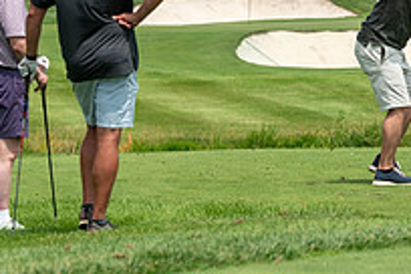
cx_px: 353
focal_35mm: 370
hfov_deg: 5.6
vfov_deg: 3.7
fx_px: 4224
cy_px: -29
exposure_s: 1/2500
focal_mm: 130
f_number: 5
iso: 250
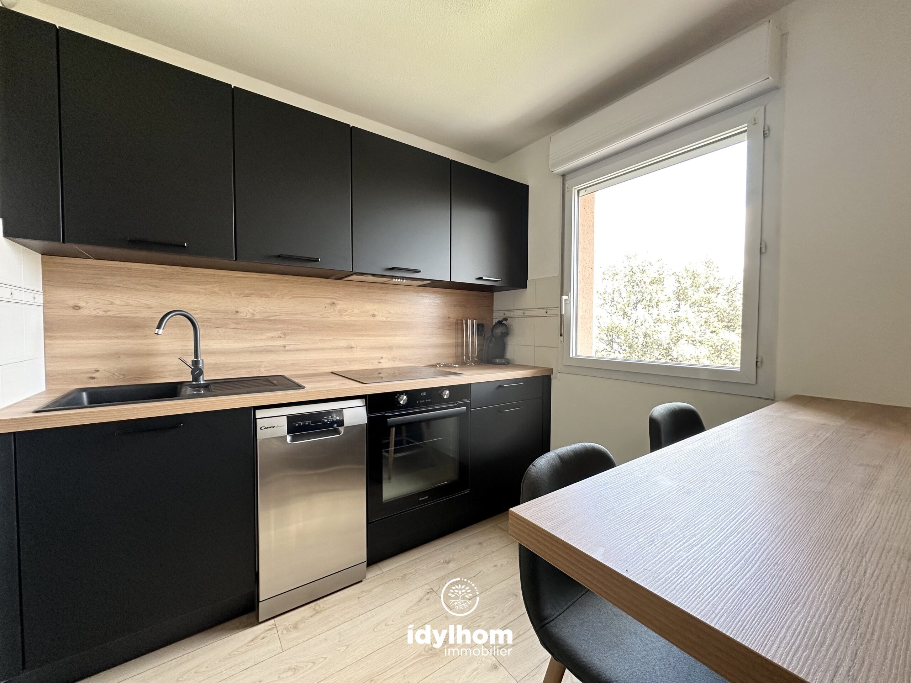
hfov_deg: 102.1
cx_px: 456
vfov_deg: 85.7
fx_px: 368
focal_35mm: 14
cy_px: 342
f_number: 2.2
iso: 160
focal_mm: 2.22
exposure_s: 1/99
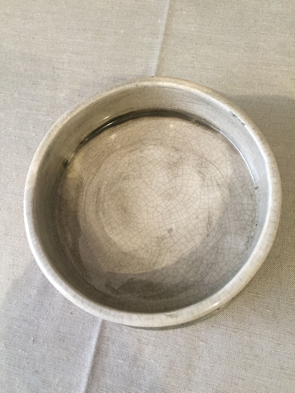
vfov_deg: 61.7
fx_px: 330
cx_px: 148
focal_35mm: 29
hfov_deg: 48.2
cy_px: 196
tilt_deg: -71.9
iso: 250
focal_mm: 4.15
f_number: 2.2
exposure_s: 1/17
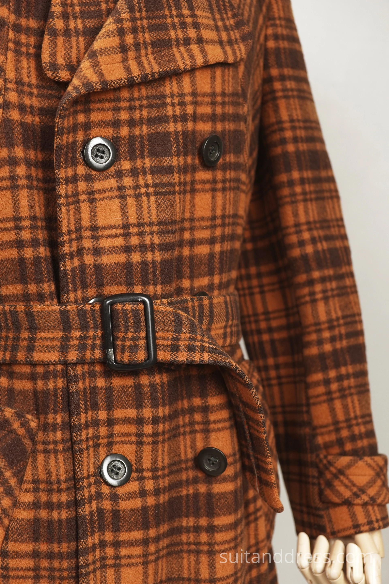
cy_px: 292
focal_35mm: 48
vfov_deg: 41.1
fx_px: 778
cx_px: 194
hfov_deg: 28.1
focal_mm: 32
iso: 400
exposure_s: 1/80
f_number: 3.2
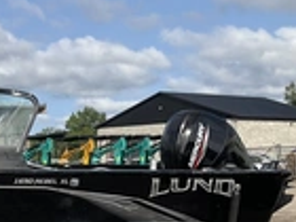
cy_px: 258
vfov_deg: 17.1
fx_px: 710
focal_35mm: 83
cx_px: -63
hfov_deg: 21.8
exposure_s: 1/1675
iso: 25
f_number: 1.8
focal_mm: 3
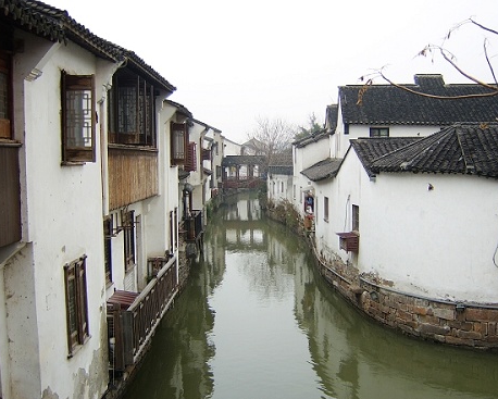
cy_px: 202
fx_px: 487
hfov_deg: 54.2
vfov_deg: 44.6
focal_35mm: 33
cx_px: 260
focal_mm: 8.13
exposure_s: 1/125
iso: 50
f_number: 2.7
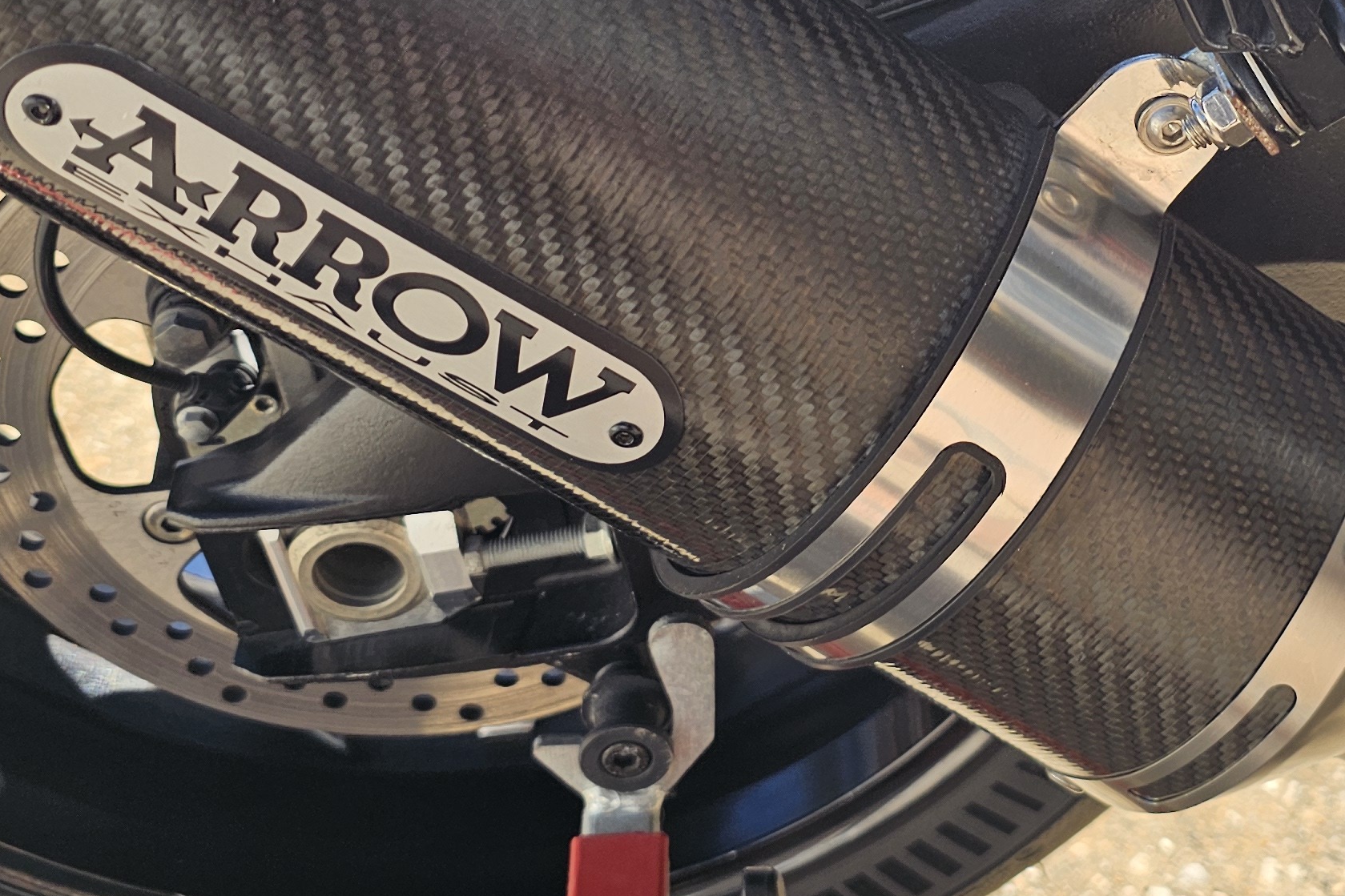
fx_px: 2129
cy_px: 77
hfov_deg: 34.5
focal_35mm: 57
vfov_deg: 23.1
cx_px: 960
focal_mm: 6.3
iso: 10
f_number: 1.7
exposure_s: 1/282
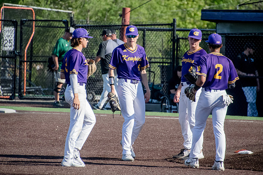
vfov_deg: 3.1
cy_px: 88
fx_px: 3288
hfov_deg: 4.6
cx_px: 132
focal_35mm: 450
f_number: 6.3
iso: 2500
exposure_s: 1/4000
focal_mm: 300
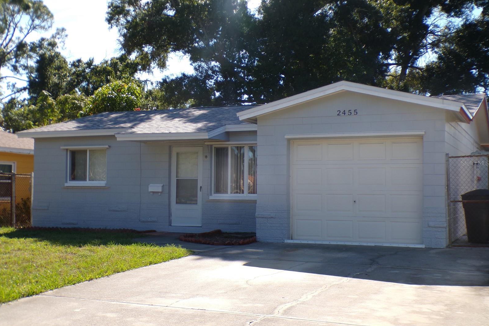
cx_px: 244
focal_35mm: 44
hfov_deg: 44.5
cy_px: 163
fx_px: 598
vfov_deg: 30.5
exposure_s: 1/640
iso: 100
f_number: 3.4
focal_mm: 7.6
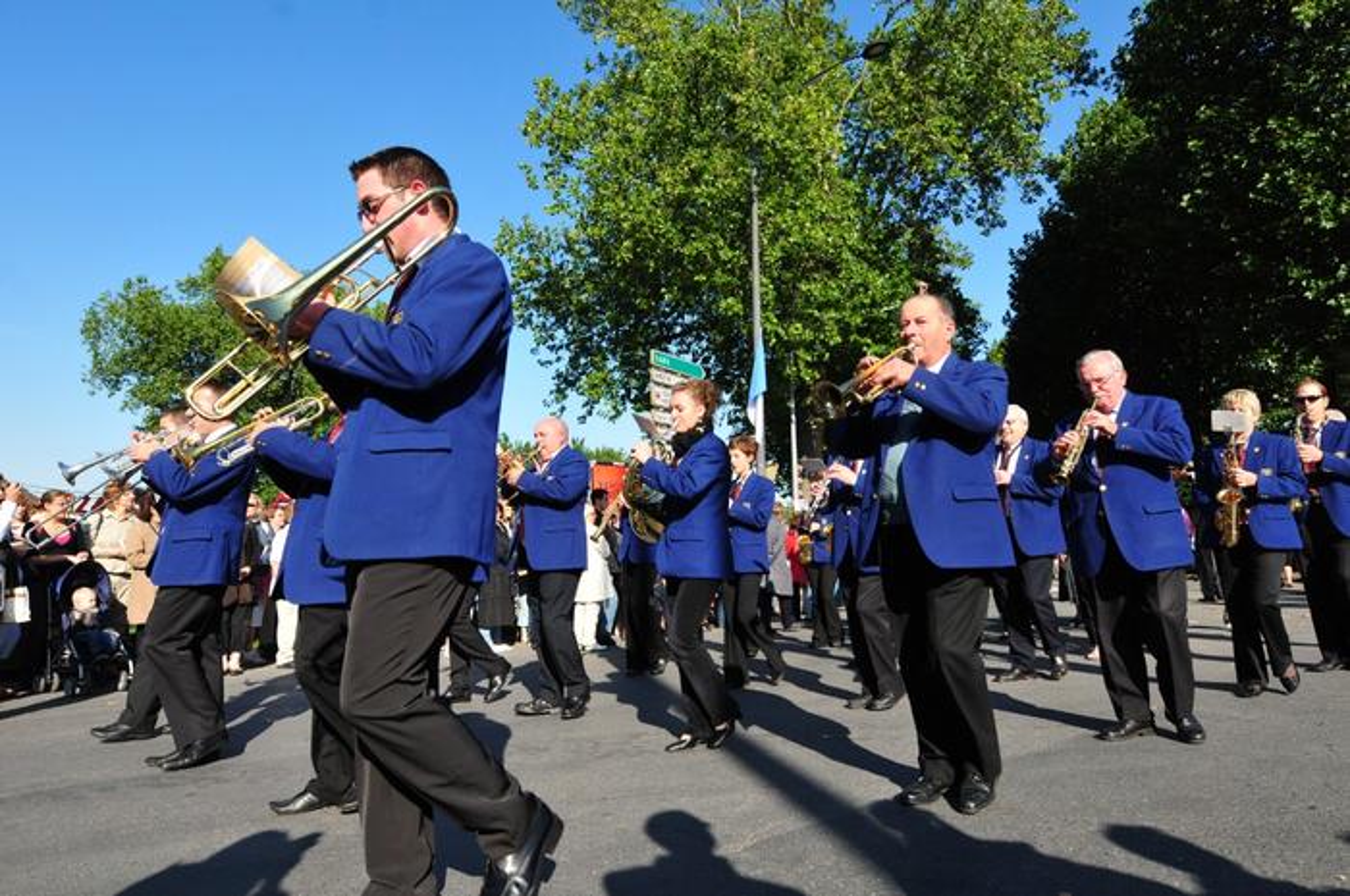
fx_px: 787
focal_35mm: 21
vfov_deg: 59.4
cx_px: 675
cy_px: 448
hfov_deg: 81.3
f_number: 7.1
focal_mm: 14
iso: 500
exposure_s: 1/800
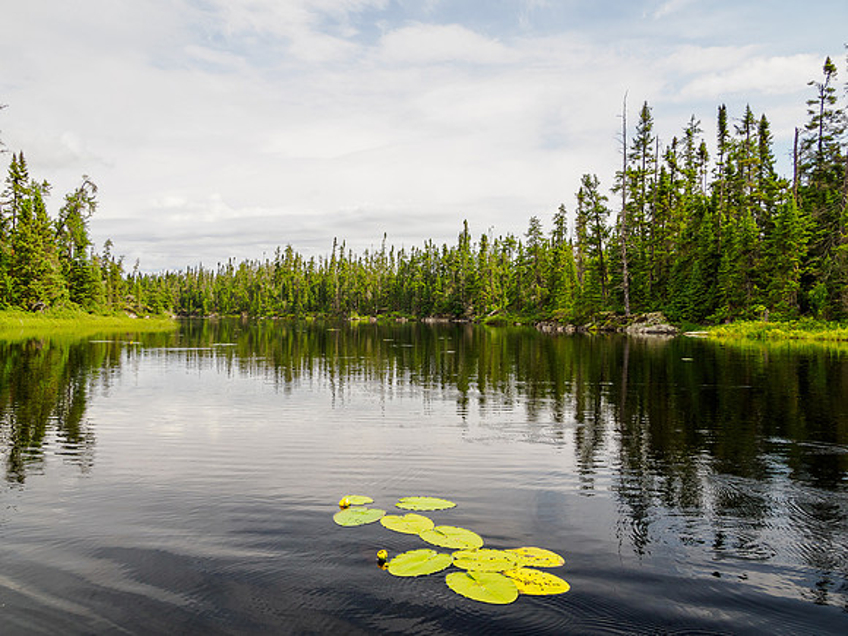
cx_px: 424
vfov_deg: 53.1
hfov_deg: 67.3
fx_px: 637
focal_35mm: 26
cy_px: 318
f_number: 8
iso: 200
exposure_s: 1/125
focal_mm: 13
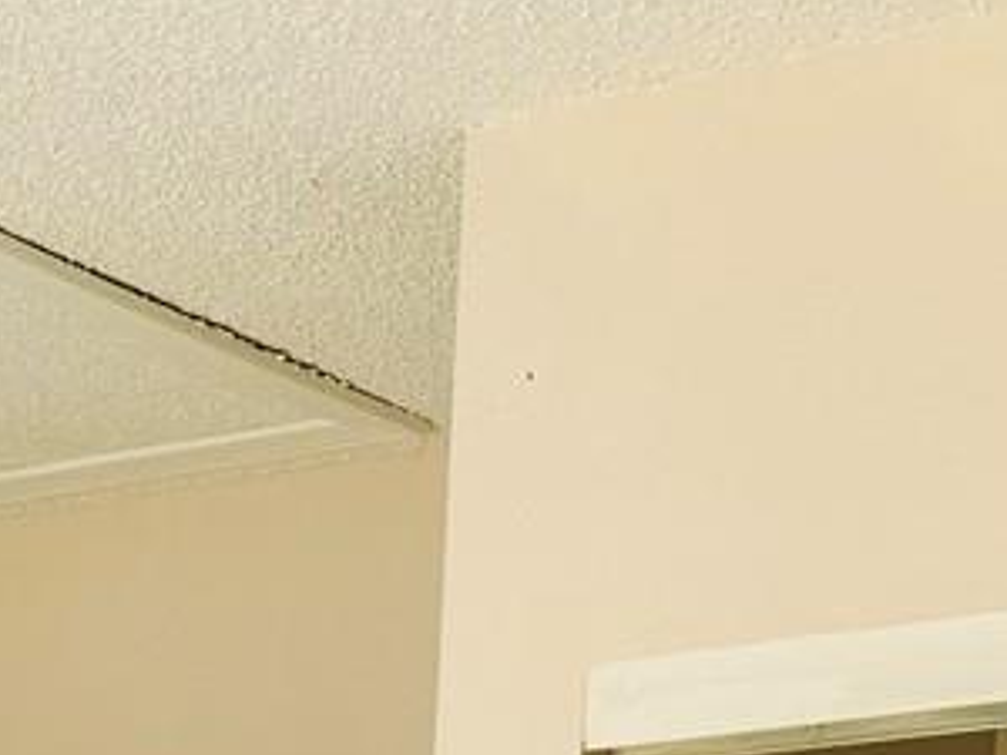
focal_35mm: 128
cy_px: 1923
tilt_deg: -6.5
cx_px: -134
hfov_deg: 15.0
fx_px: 3724
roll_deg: -2.4
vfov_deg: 9.9
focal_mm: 6.76
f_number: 1.78
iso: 80
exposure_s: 1/121
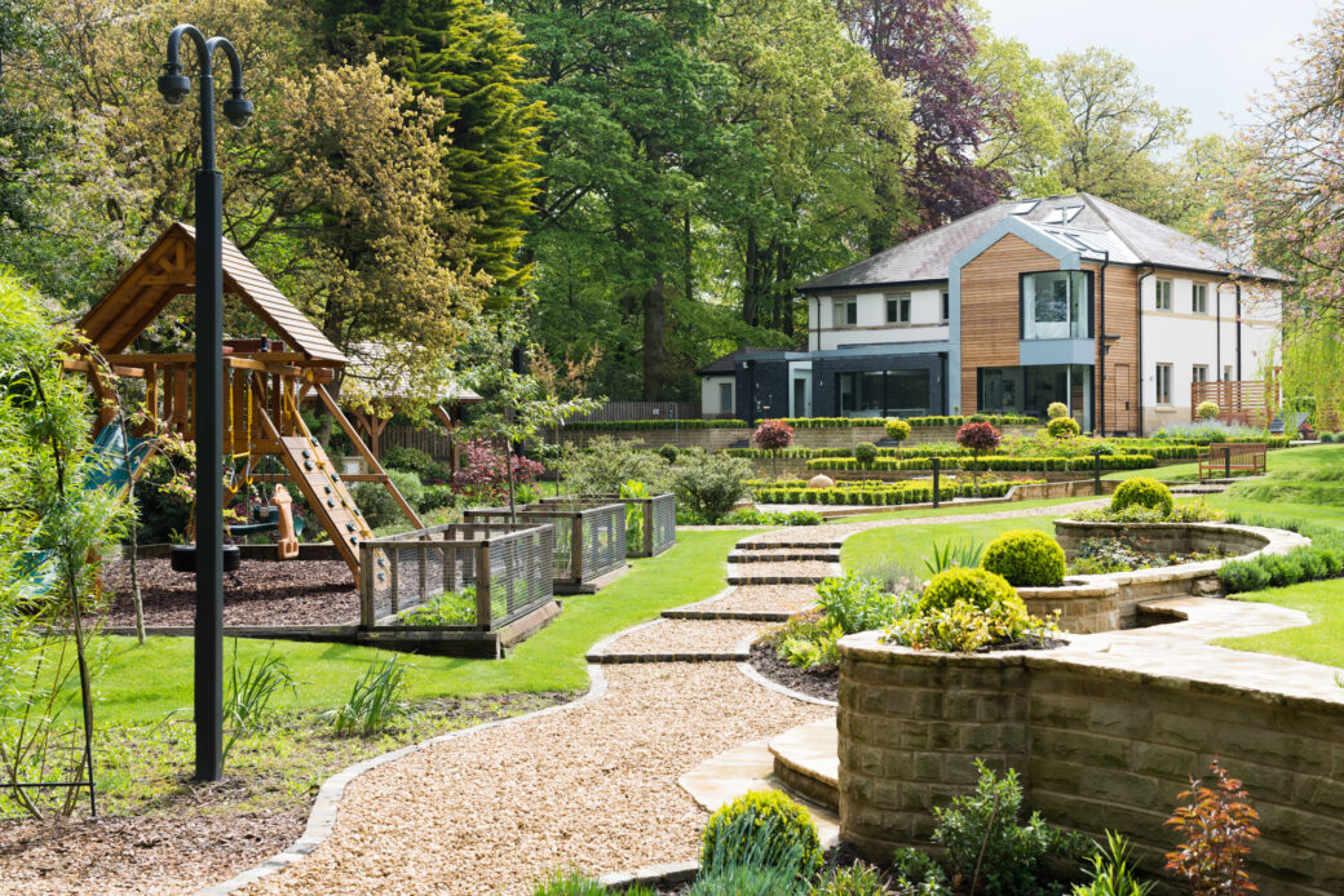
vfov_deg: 27.0
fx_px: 1867
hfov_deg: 39.6
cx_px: 672
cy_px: 448
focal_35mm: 50
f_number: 9
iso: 100
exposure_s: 1/160
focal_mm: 50
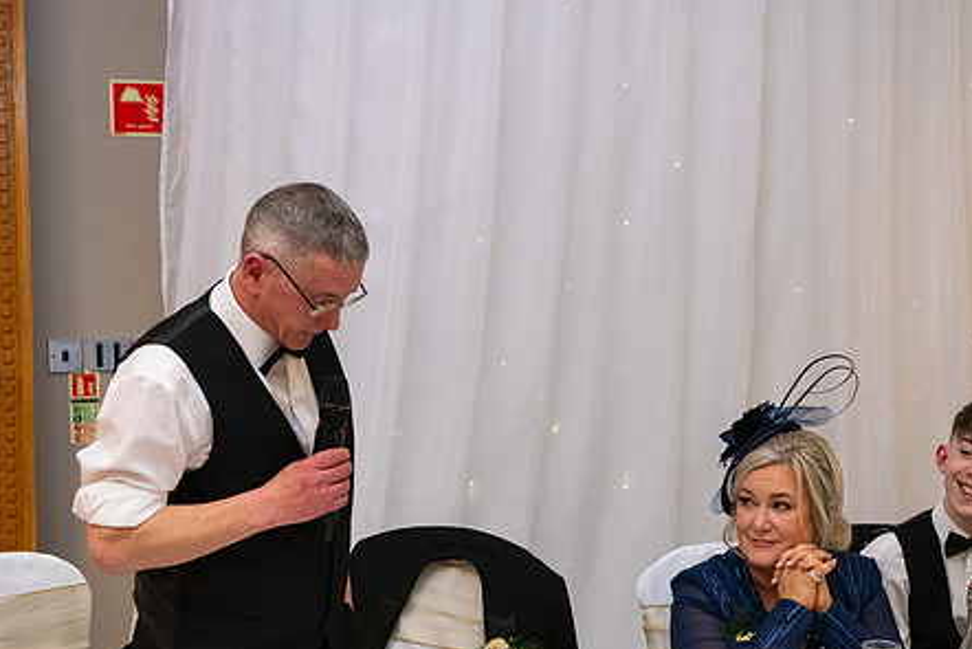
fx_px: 1701
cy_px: 386
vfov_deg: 21.6
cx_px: 565
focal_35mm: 63
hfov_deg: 31.8
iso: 1250
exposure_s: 1/160
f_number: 3.5
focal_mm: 48
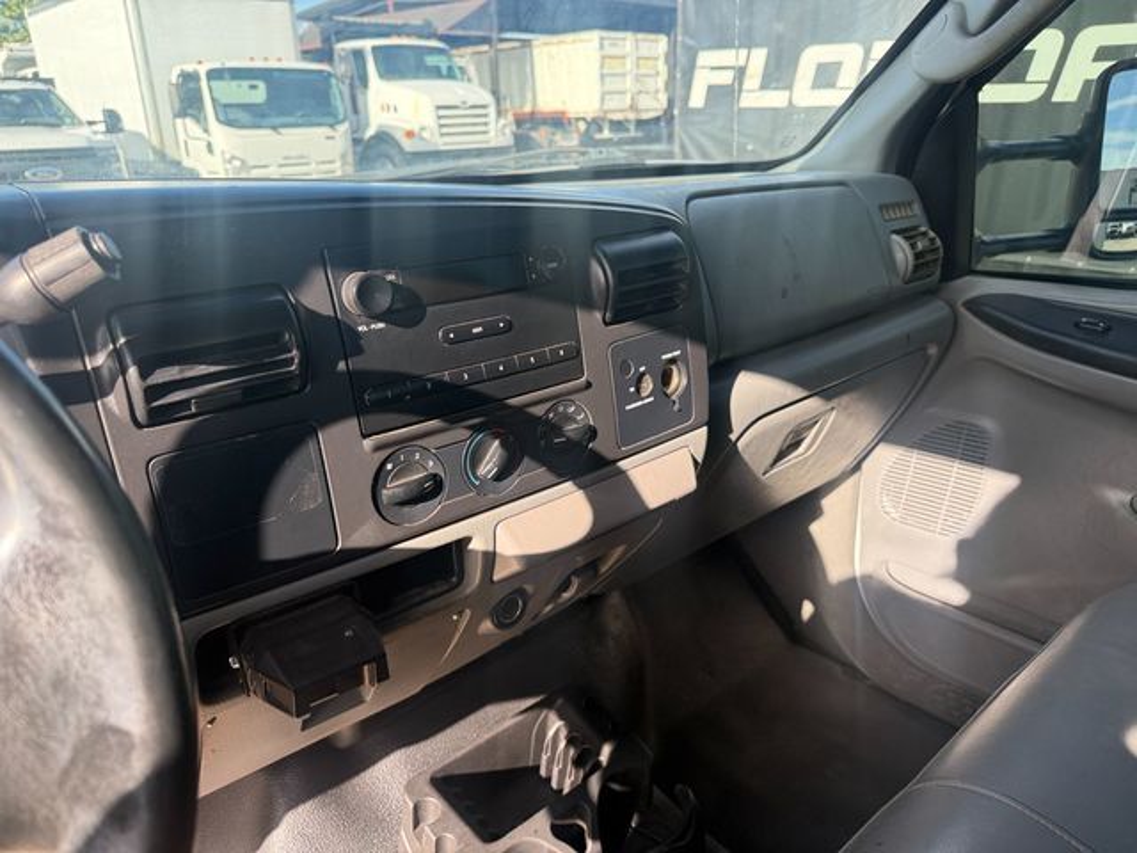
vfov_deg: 56.8
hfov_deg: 71.6
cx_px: 568
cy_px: 426
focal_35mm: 24
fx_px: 788
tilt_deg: -21.9
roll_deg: +0.9
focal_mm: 6.76
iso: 100
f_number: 1.78
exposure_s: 1/665
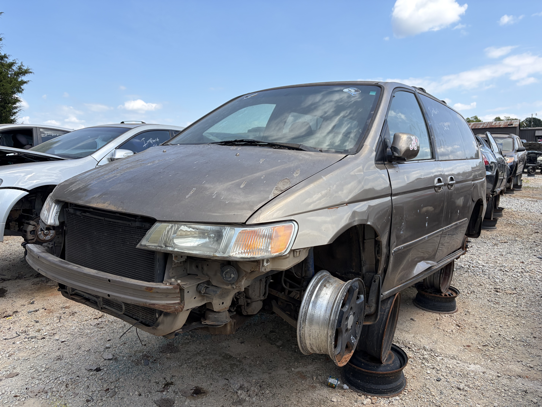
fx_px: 407
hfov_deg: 67.3
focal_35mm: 26
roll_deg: +0.4
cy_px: 204
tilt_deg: -5.3
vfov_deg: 53.1
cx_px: 271
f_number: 1.6
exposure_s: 1/1848
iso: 50
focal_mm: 5.96
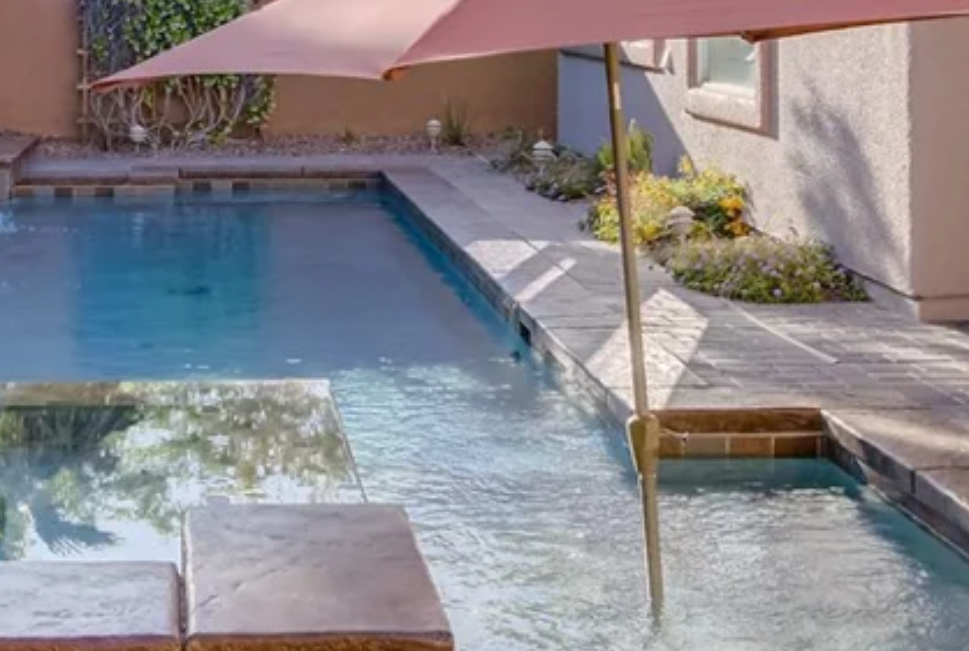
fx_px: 2051
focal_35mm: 76
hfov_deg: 26.2
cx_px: 209
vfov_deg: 17.6
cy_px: -15
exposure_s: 1/125
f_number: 7.1
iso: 100
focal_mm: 21
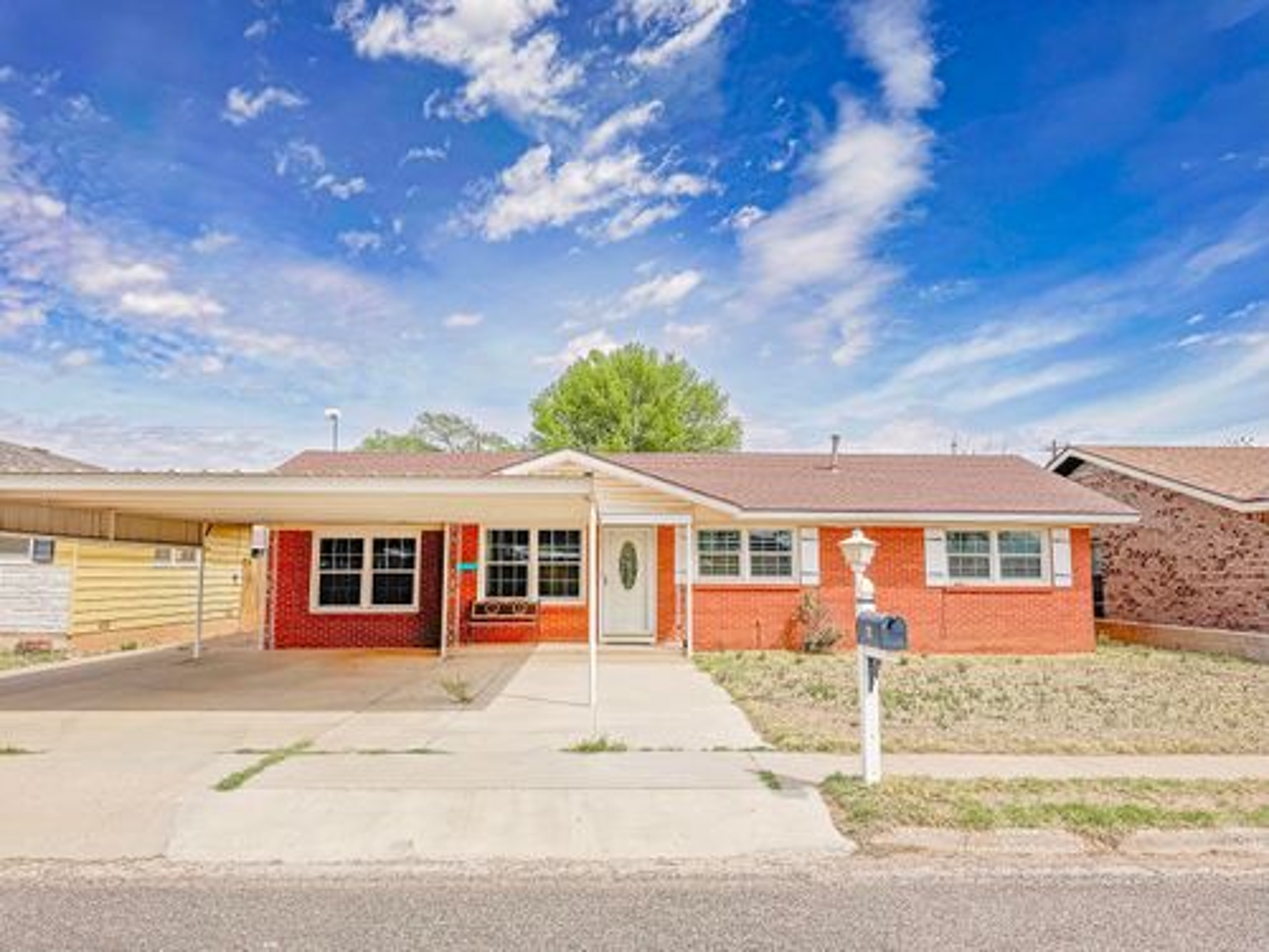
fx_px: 880
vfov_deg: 56.8
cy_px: 476
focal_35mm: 24
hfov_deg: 71.6
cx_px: 634
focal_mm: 6.76
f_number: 1.78
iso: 80
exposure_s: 1/7937
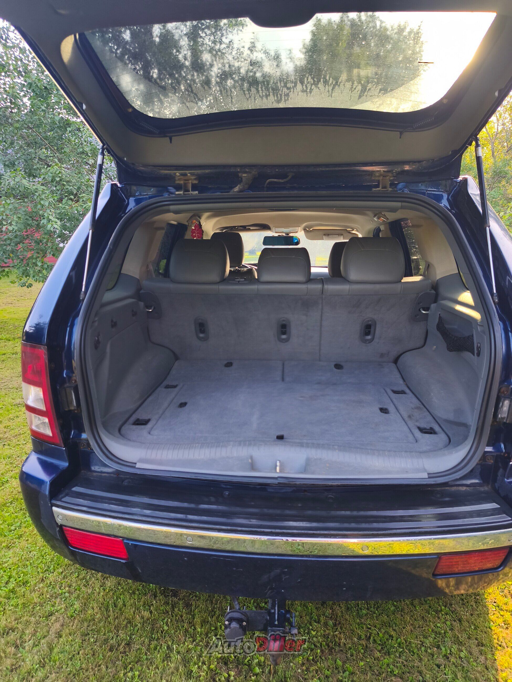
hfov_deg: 58.9
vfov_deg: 73.9
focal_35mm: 23
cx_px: 256
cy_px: 341
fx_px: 454
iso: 64
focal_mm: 6.18
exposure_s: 1/99.9
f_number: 1.65
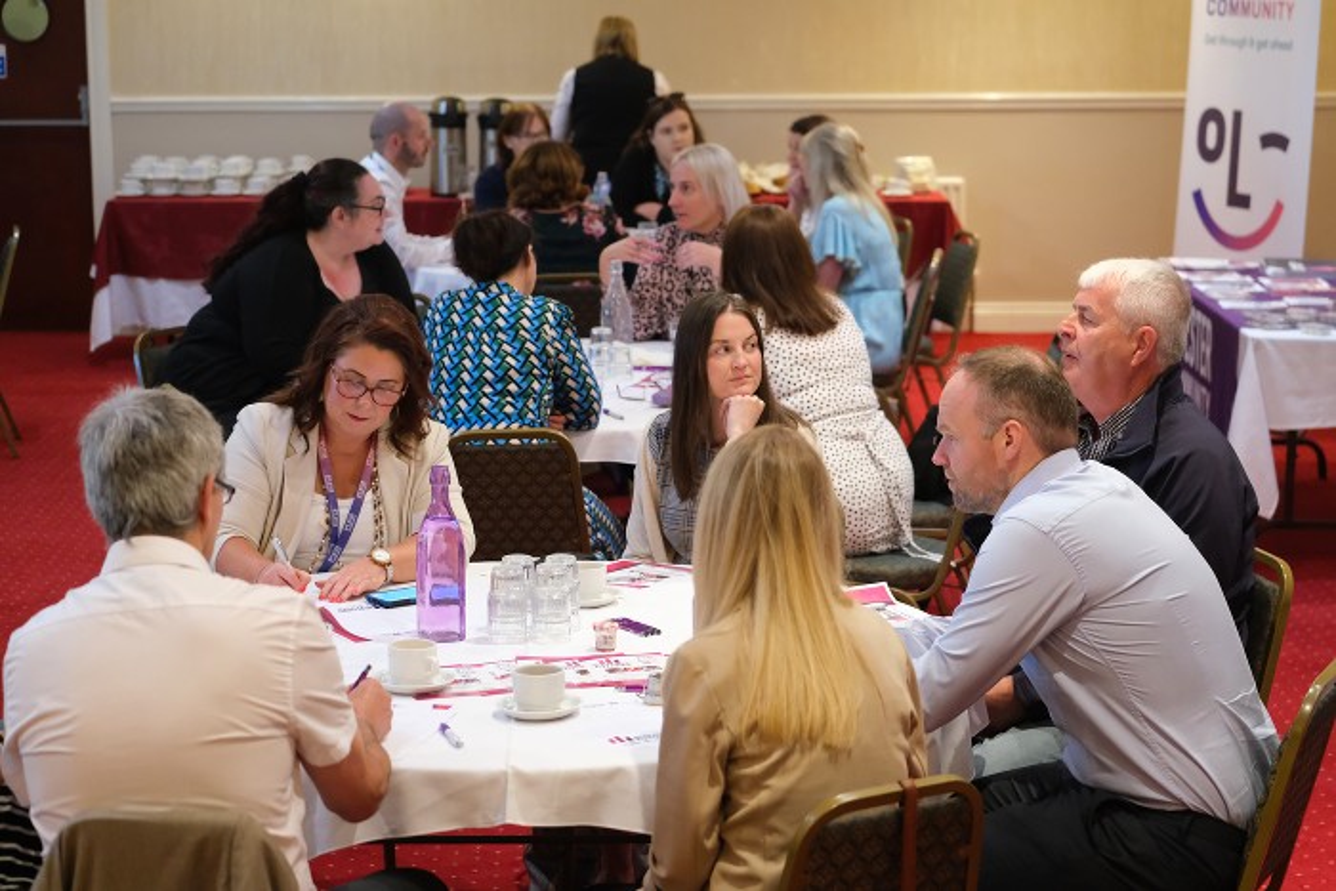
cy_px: 446
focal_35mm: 81
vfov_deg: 16.9
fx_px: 3006
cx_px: 668
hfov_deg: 25.1
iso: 3200
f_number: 2.8
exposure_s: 1/60
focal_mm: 54.1
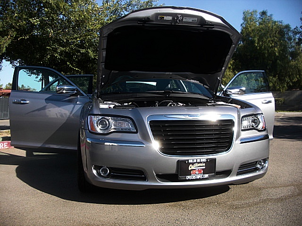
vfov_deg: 39.7
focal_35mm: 36
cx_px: 151
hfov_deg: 51.4
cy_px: 113
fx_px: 314
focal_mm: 6.3
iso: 50
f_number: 2.8
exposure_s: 1/400
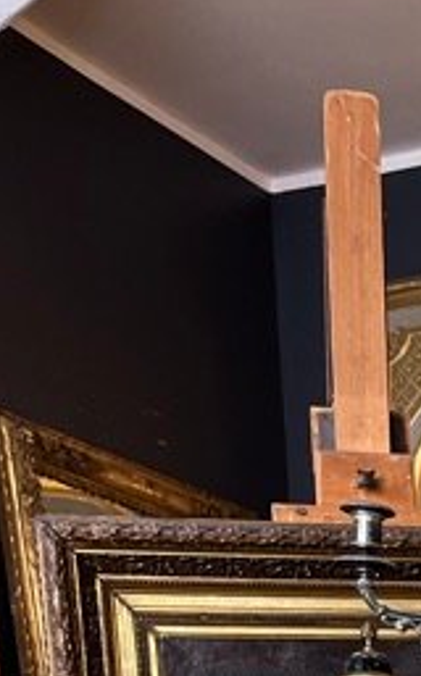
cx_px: 789
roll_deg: +2.4
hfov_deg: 11.0
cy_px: 1320
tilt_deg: -8.2
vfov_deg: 15.5
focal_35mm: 110
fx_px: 2025
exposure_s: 1/100
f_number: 1.6
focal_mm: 5.1
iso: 50
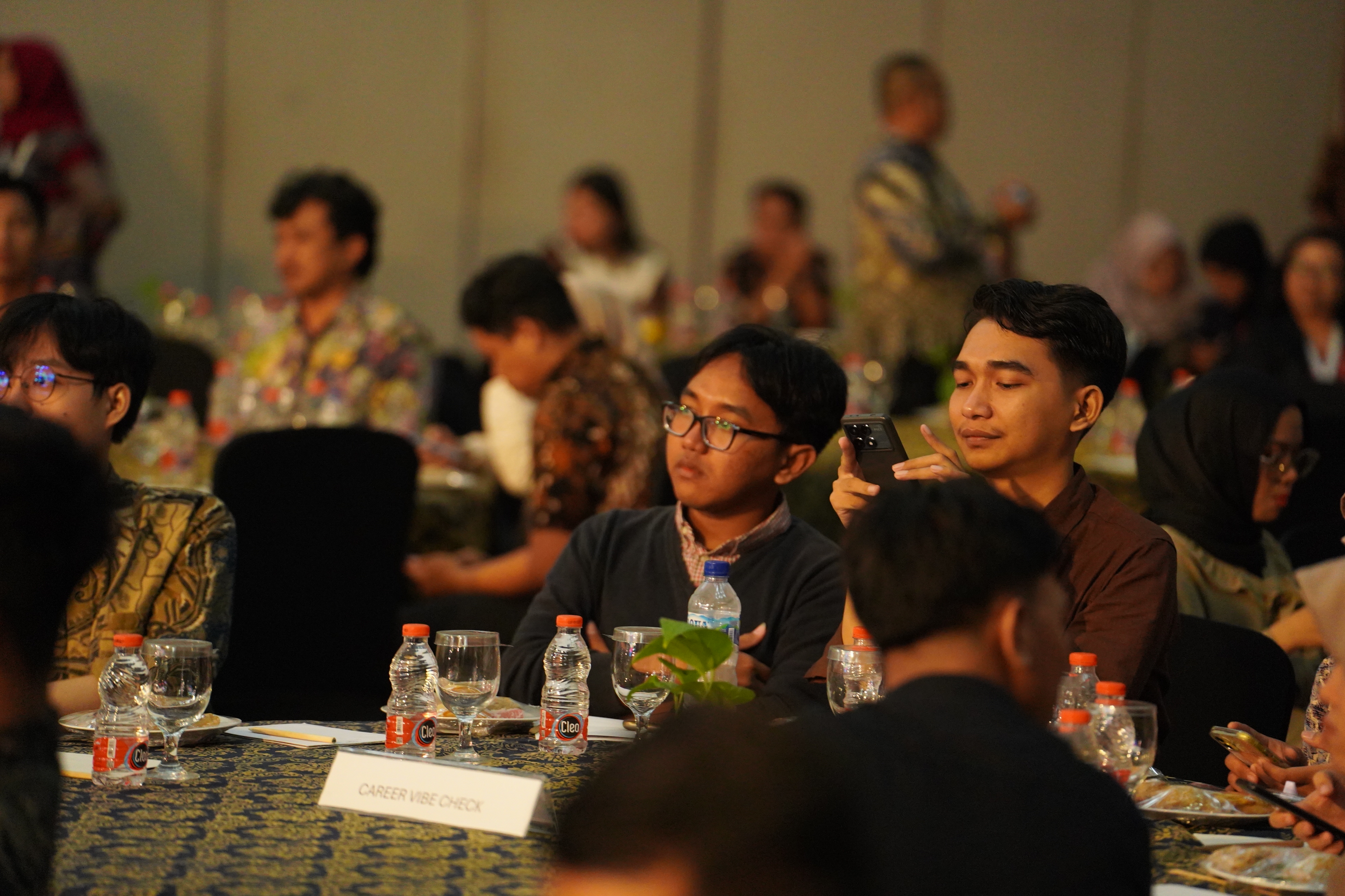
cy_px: 448
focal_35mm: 154
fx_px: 5753
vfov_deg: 8.9
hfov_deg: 13.3
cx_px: 672
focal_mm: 154
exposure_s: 1/200
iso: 6400
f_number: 2.8
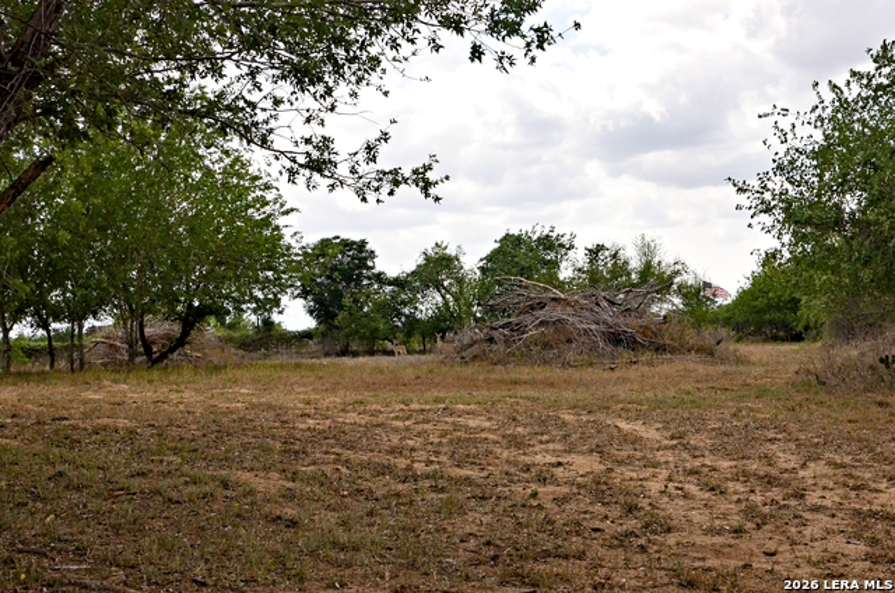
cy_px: 296
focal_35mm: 36
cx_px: 448
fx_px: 893
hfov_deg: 53.2
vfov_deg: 36.7
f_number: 8
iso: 400
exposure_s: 1/1600
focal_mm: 24
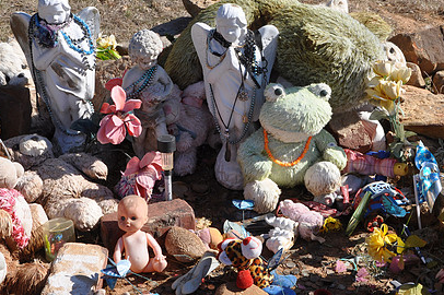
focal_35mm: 60
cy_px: 112
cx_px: 248
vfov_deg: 22.5
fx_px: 739
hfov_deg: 33.4
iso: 200
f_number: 13
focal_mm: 28
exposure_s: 1/160
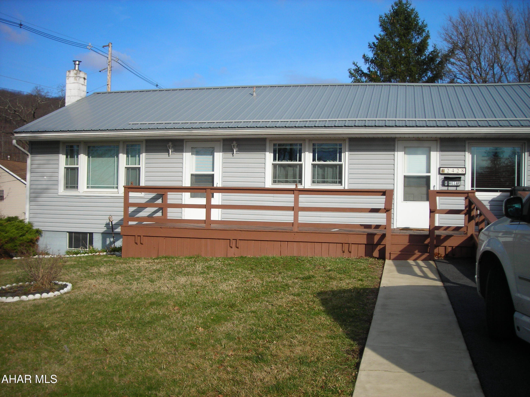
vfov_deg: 37.7
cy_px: 198
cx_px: 265
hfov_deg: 49.0
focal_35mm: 38
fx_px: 582
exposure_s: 1/203
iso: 50
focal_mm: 6.3
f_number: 6.4
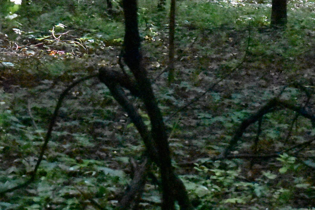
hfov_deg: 12.7
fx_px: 1413
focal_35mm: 162
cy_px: 3
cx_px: 178
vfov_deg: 8.5
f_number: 4.5
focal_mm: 35
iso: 25600
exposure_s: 1/4000
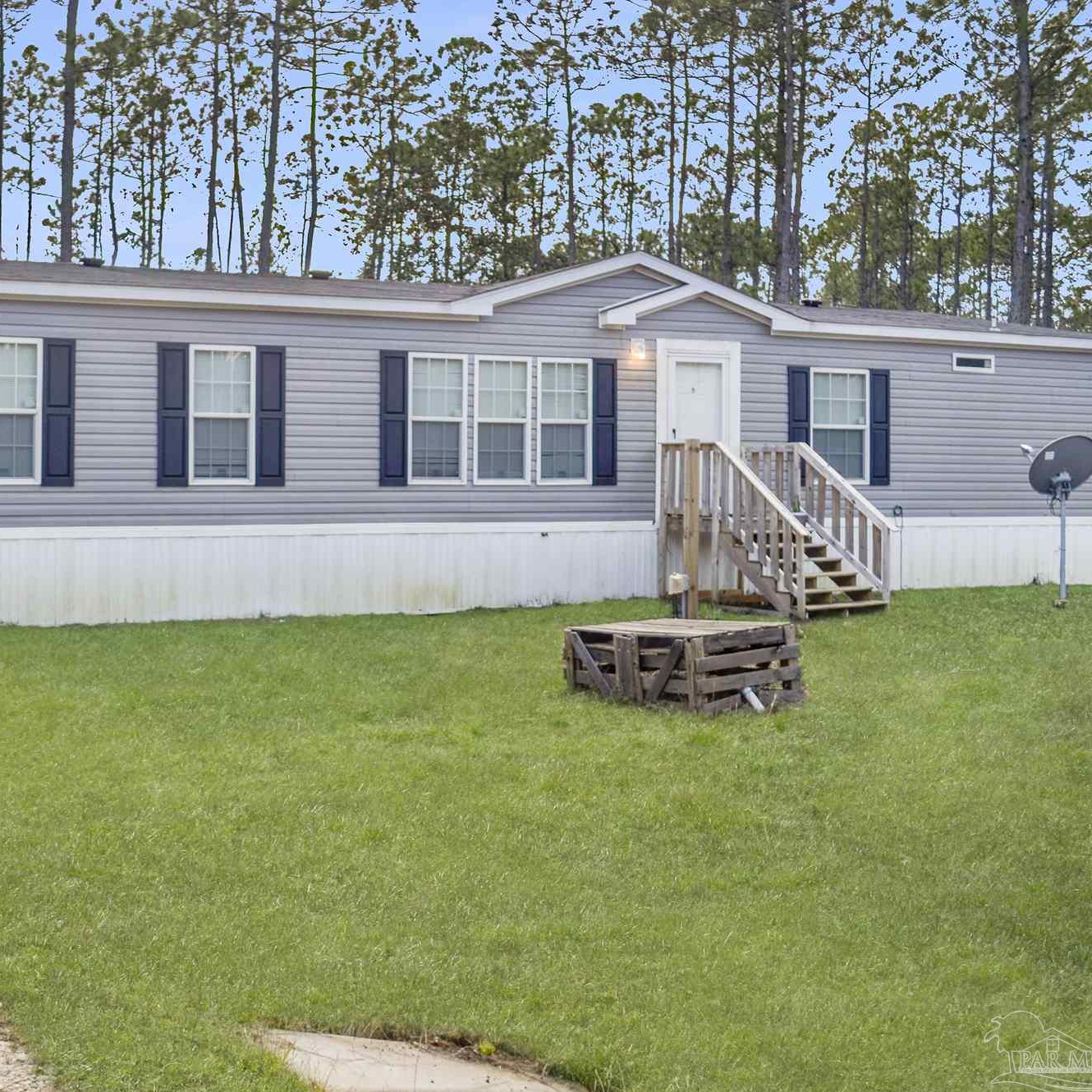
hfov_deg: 35.4
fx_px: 1677
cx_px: 291
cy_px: 544
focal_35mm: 47
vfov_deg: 36.1
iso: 100
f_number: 5.6
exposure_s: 1/160
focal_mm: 24
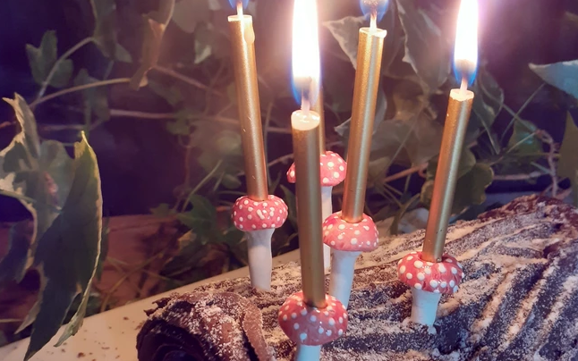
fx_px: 614
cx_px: 293
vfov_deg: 32.6
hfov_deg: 50.4
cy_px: 234
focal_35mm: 39
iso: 250
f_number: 1.9
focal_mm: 3.6
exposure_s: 1/50
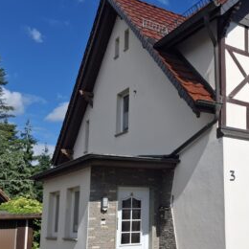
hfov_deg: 34.8
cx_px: 204
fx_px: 382
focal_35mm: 47
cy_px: 147
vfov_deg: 36.0
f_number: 1.8
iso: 50
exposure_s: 1/2252
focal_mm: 5.54
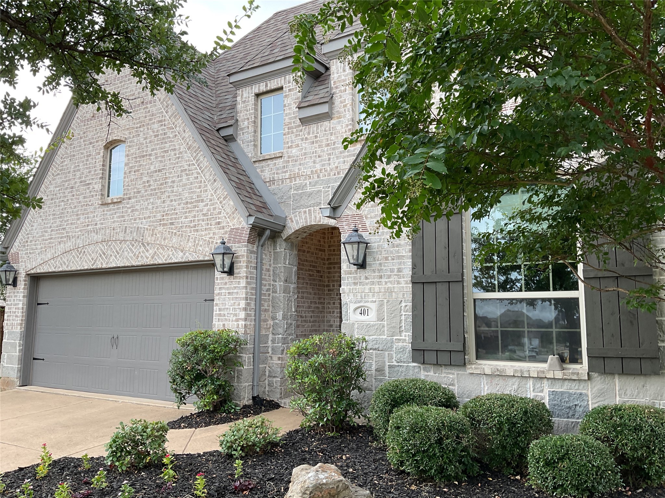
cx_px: 332
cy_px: 249
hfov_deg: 61.7
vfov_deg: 48.2
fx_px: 557
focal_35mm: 29
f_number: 1.8
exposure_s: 1/120
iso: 20
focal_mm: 3
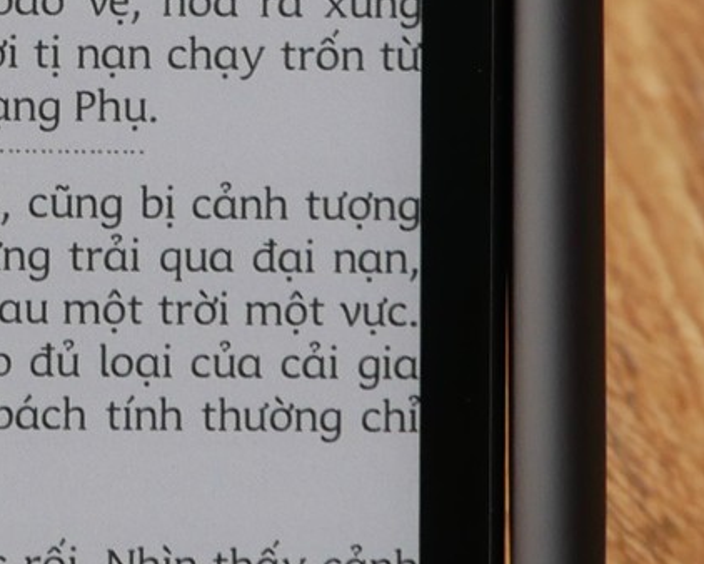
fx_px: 4940
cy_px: -419
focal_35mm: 237
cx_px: -464
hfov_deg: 7.9
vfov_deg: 6.4
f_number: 4.4
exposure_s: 1/125
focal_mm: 20
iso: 200
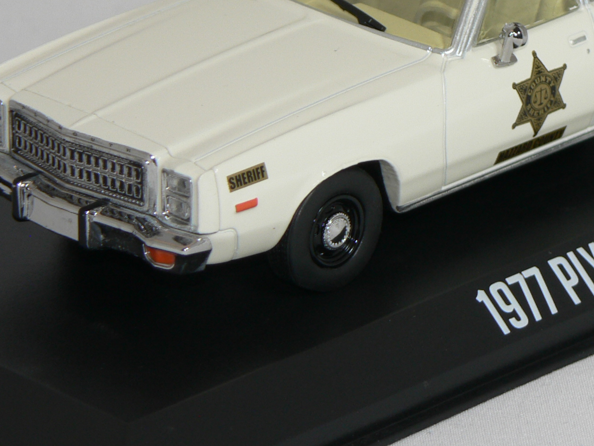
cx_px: 419
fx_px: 5029
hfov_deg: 6.8
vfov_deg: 5.1
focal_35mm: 293
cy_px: 70
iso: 80
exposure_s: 1/60
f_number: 3.3
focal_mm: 24.1
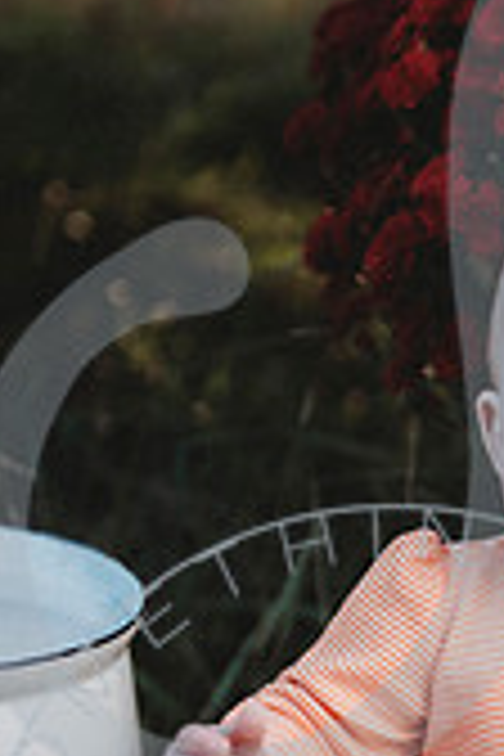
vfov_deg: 14.7
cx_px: 598
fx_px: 2919
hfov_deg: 9.7
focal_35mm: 139
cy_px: 580
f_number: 2.8
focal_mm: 52
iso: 100
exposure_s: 1/250
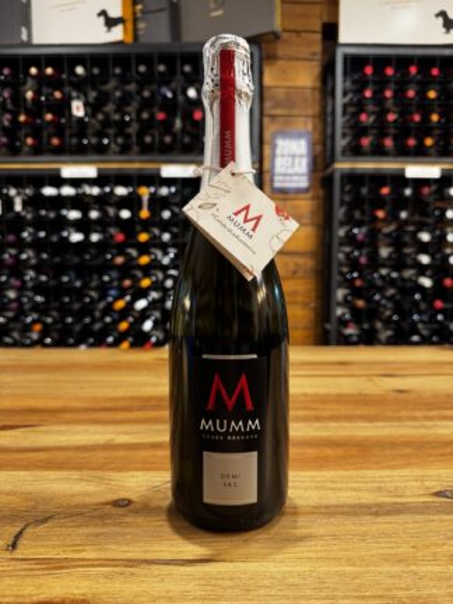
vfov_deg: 71.6
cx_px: 226
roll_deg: +0.0
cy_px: 302
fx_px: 419
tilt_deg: -5.2
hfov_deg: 56.8
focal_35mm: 24
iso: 250
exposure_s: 1/50
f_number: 1.78
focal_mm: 6.76
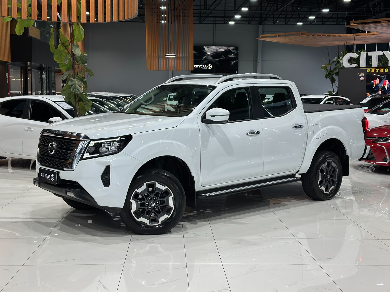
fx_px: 541
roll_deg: -0.8
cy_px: 146
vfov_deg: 30.3
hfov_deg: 39.7
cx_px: 195
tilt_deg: -6.4
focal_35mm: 48
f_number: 1.78
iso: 125
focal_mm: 6.86
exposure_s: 1/120
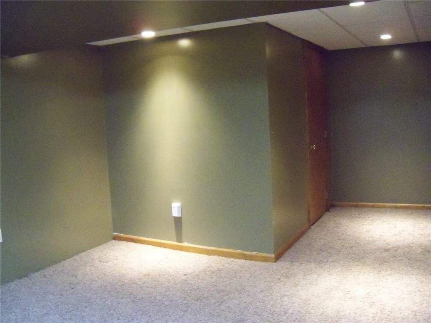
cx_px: 216
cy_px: 162
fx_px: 436
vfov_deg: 40.7
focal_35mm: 35
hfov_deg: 52.6
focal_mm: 6.2
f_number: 3.5
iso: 1600
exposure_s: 1/20
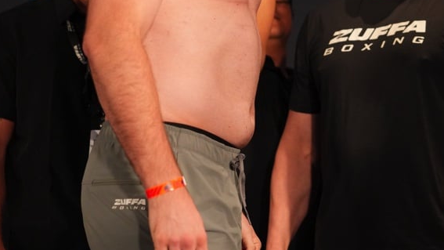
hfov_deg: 17.4
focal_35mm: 120
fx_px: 1413
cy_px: 18
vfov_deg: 10.0
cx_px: 462
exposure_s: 1/1000
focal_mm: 50
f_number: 2
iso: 2500
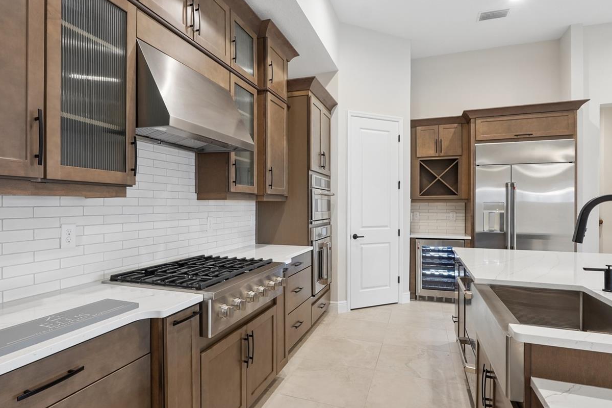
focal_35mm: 20
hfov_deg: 83.9
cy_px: 211
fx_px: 340
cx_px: 290
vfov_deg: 61.9
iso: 400
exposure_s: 1/4
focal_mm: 10
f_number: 8
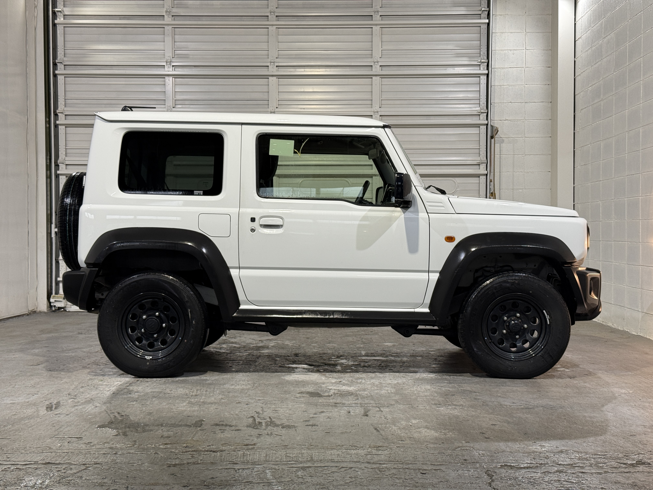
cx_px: 326
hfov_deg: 39.7
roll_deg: -0.2
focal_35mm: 48
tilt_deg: -0.4
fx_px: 905
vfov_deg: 30.3
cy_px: 245
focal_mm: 6.76
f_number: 1.78
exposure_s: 1/60
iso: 64
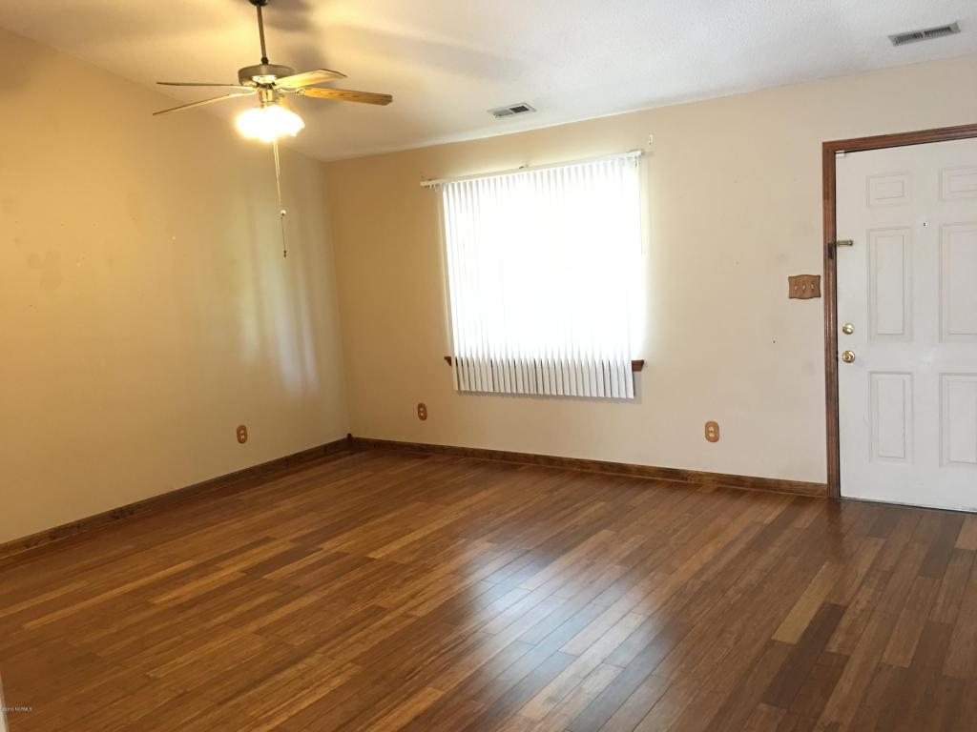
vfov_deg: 48.2
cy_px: 366
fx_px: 818
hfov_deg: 61.7
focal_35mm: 29
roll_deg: +3.6
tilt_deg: -4.9
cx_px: 488
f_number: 2.2
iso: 80
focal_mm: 4.15
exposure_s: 1/8
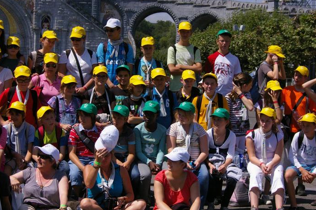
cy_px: 105
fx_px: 667
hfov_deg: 26.7
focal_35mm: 76
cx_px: 157
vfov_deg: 17.9
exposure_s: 1/3000
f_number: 8
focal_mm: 50
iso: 800
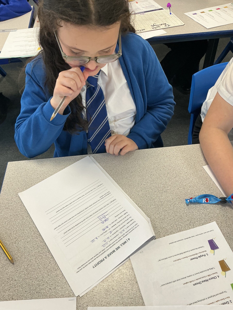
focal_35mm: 29
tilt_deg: -49.9
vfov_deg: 61.7
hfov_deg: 48.2
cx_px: 116
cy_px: 155
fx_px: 260
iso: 64
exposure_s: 1/60
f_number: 1.8
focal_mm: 3
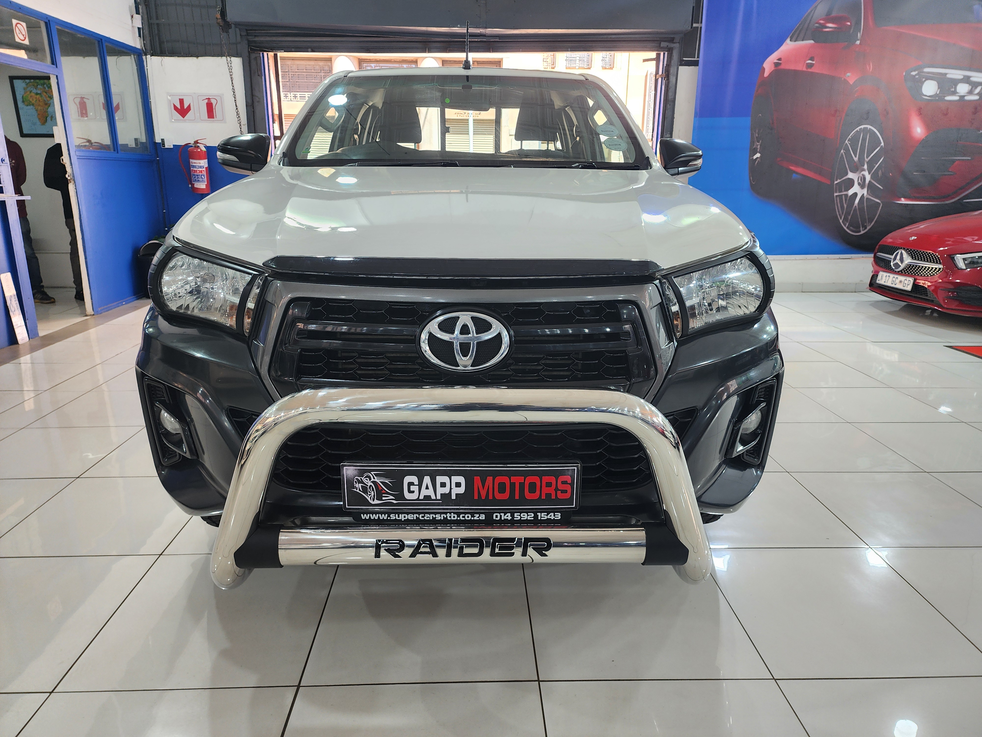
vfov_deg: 58.9
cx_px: 491
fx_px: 652
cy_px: 368
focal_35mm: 23
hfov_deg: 73.9
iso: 80
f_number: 1.8
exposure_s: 1/100
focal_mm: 6.4
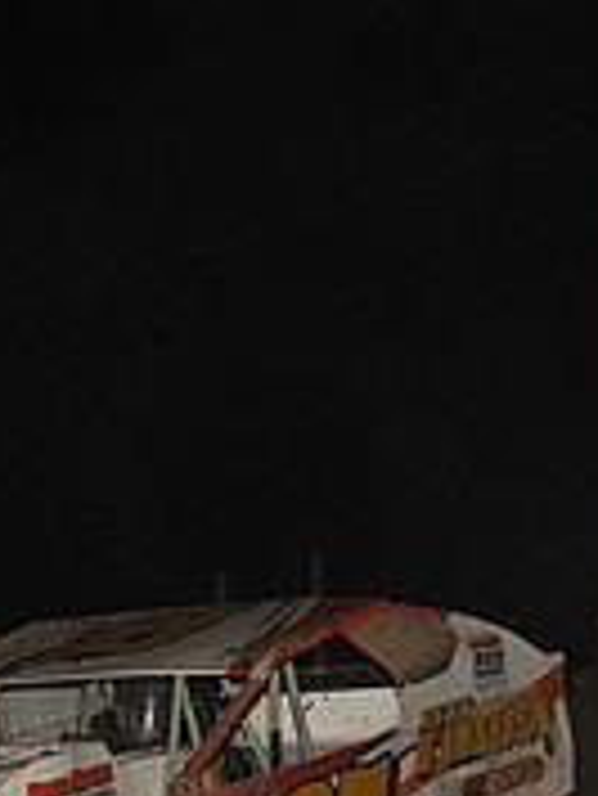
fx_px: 7247
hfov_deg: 4.7
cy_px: 827
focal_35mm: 315
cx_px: 378
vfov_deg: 6.3
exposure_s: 1/320
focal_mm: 100
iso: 640
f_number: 7.1
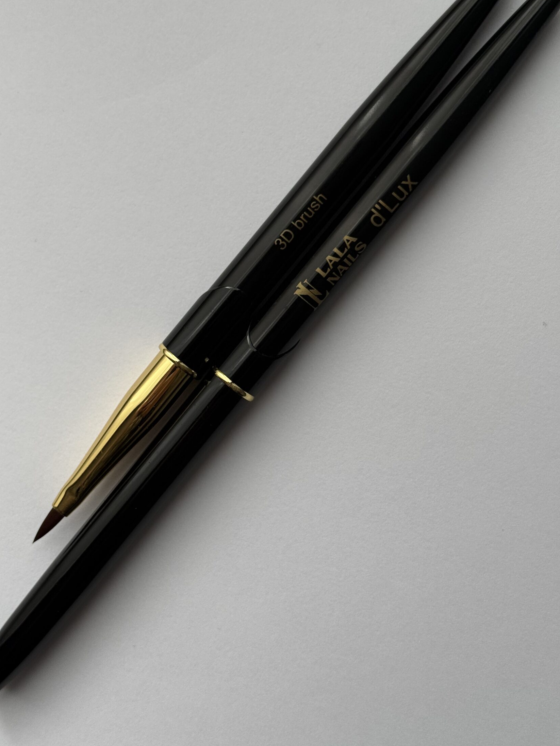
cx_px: 238
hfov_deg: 26.1
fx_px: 1208
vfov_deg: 34.3
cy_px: 343
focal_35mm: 56
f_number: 1.78
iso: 80
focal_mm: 6.76
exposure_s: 1/2088
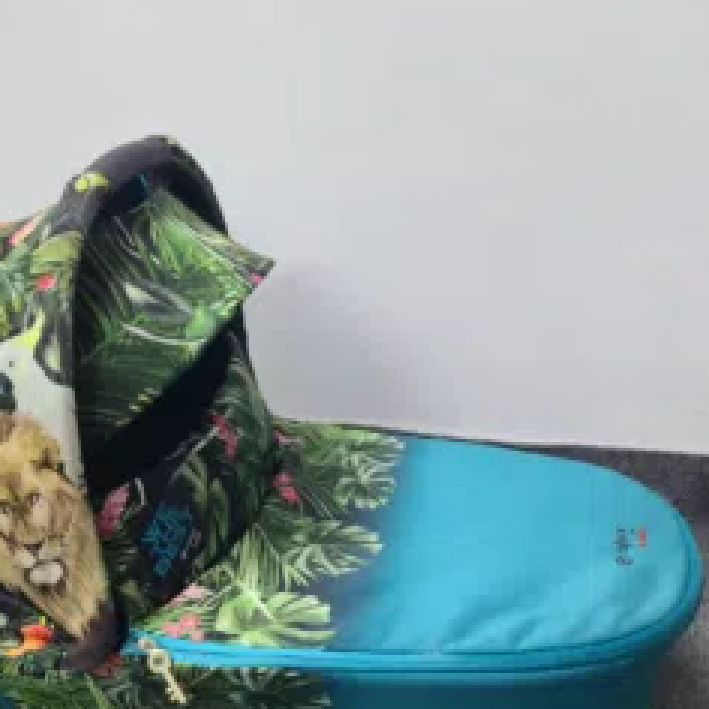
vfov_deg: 41.5
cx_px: 267
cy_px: 535
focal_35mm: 39
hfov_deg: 42.5
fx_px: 904
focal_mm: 5.4
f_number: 1.8
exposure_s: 1/50
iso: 250
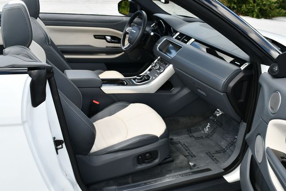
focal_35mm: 36
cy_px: 96
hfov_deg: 53.1
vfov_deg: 36.9
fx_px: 286
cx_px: 143
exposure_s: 1/250
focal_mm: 18
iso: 220
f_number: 5.6
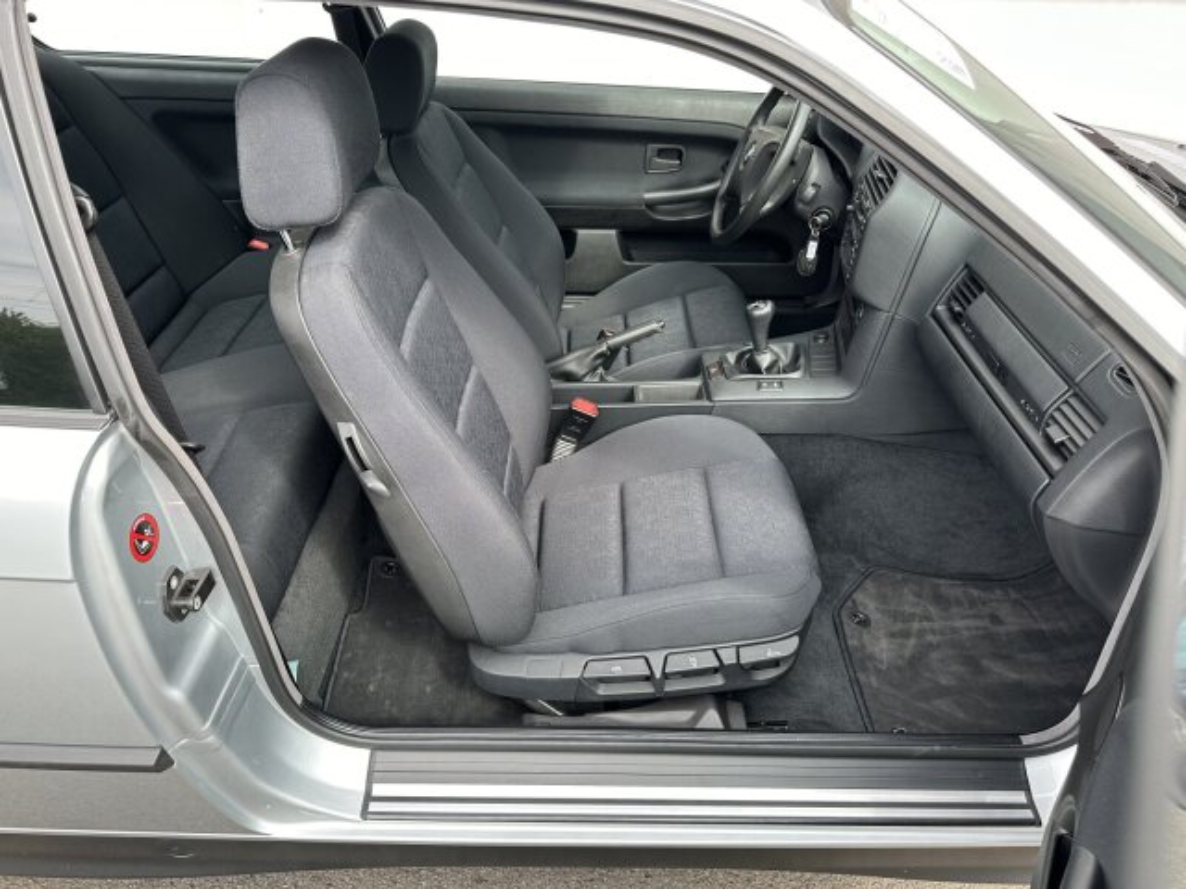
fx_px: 822
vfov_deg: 56.8
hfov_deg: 71.6
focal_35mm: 24
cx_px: 593
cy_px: 444
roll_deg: -1.1
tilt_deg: -34.3
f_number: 1.78
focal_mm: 6.86
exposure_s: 1/272
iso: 80
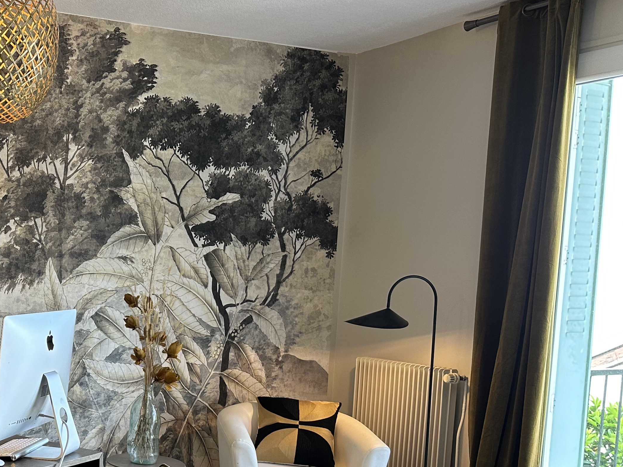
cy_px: 356
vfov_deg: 30.9
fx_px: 828
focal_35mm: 46
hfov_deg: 38.3
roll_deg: -2.2
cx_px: 58
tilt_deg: -6.6
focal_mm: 6.86
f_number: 1.78
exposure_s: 1/100
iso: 160
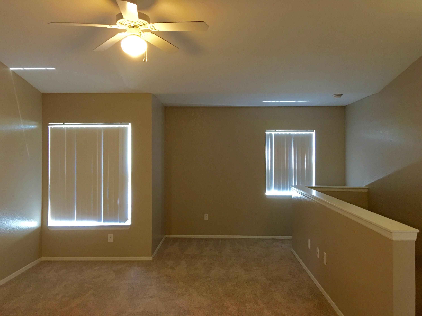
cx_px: 211
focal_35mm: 29
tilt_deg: +0.6
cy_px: 158
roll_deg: -0.6
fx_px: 354
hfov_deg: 61.7
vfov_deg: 48.2
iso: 100
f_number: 2.2
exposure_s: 1/15
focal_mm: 4.15
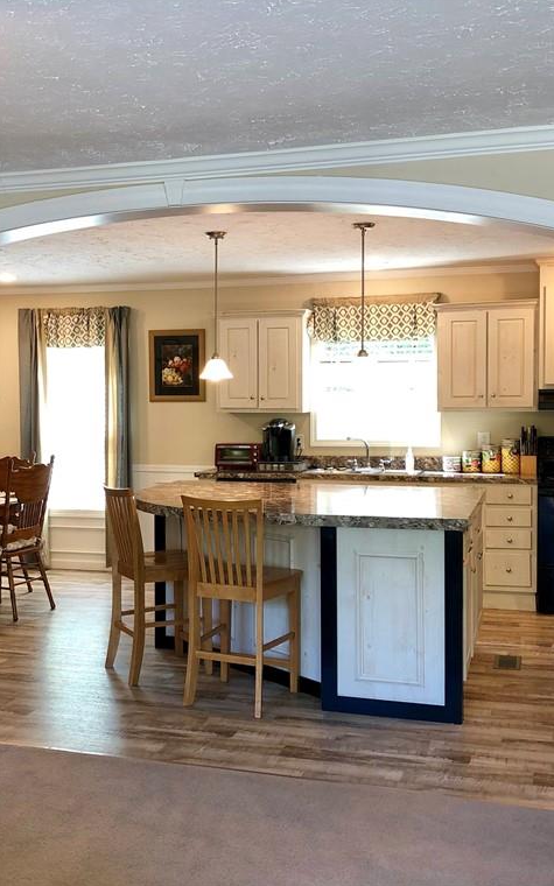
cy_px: 441
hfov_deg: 31.9
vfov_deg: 49.3
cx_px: 220
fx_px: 966
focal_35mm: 40
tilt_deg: -3.1
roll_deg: +0.1
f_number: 1.8
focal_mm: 3.99
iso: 40
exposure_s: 1/20
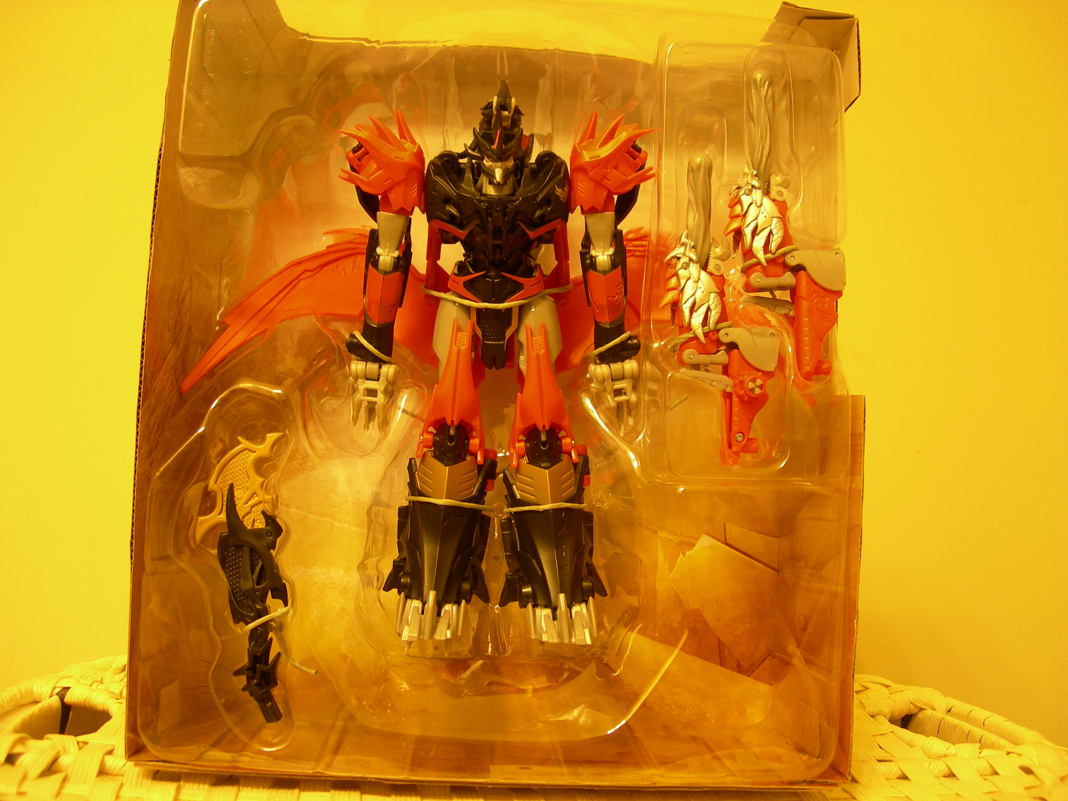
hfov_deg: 49.0
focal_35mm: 38
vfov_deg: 37.7
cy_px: 400
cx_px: 534
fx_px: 1172
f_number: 2.8
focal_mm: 7.8
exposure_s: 1/4.4
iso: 50
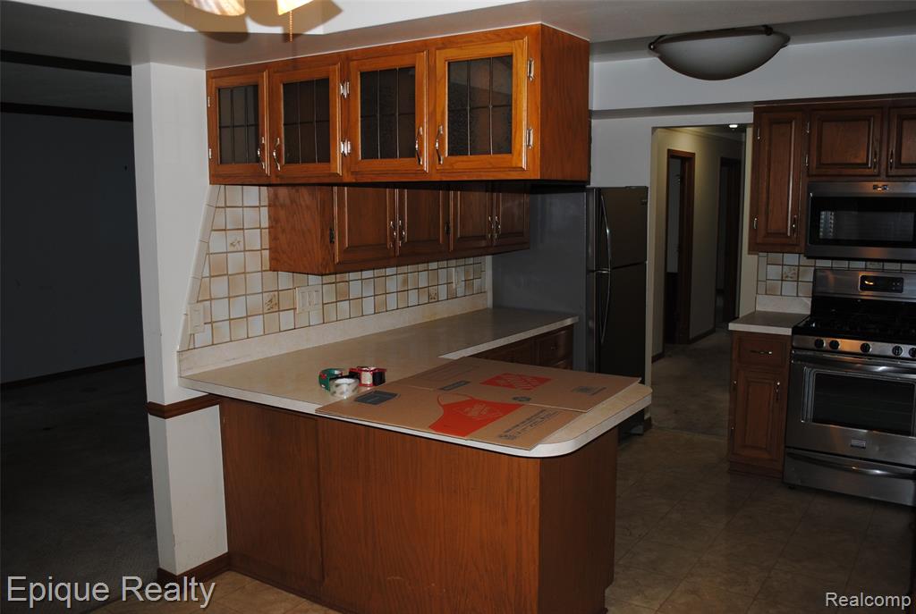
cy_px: 307
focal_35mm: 30
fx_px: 765
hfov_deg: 61.8
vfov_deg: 43.8
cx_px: 458
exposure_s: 1/60
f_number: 3.8
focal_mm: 20
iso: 200
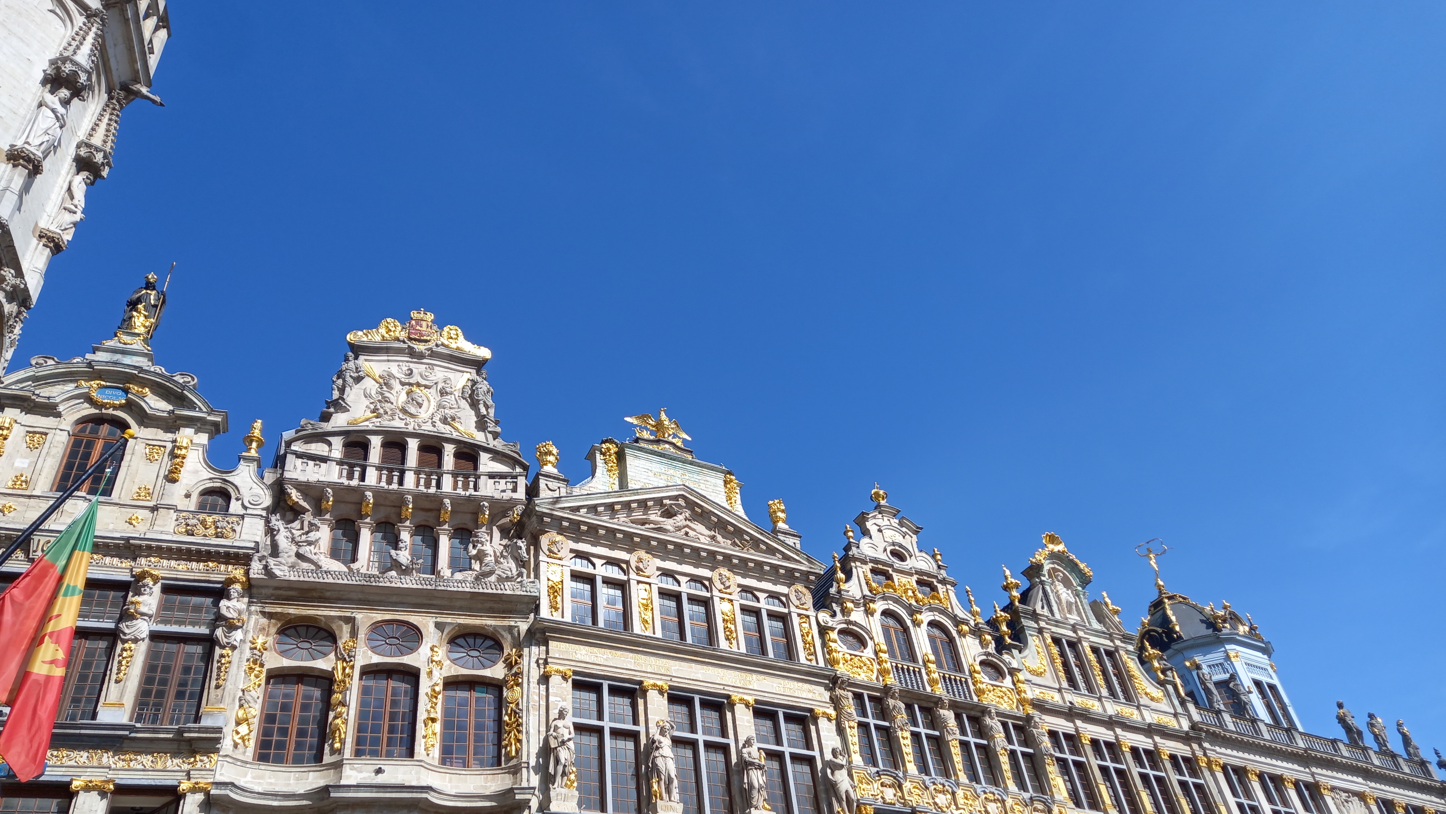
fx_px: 1074
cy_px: 531
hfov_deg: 67.9
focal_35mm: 28
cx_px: 711
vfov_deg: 41.1
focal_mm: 4.6
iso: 25
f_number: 2
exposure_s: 1/860
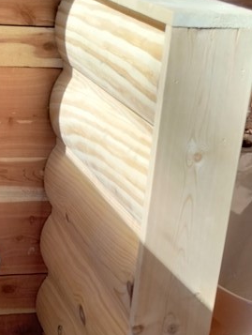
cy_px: 271
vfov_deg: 24.0
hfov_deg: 18.3
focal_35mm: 80
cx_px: 52
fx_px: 774
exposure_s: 1/185
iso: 100
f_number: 1.8
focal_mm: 4.27
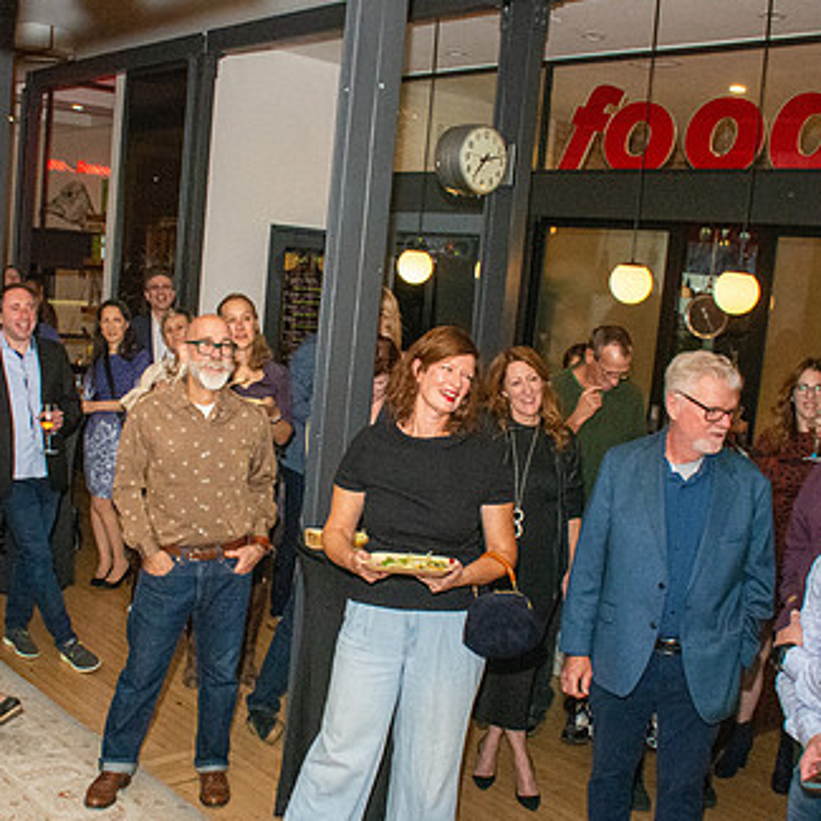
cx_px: 339
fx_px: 1100
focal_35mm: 41
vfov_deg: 40.8
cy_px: 471
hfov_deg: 40.8
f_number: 10
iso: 5000
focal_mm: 18
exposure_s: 1/160
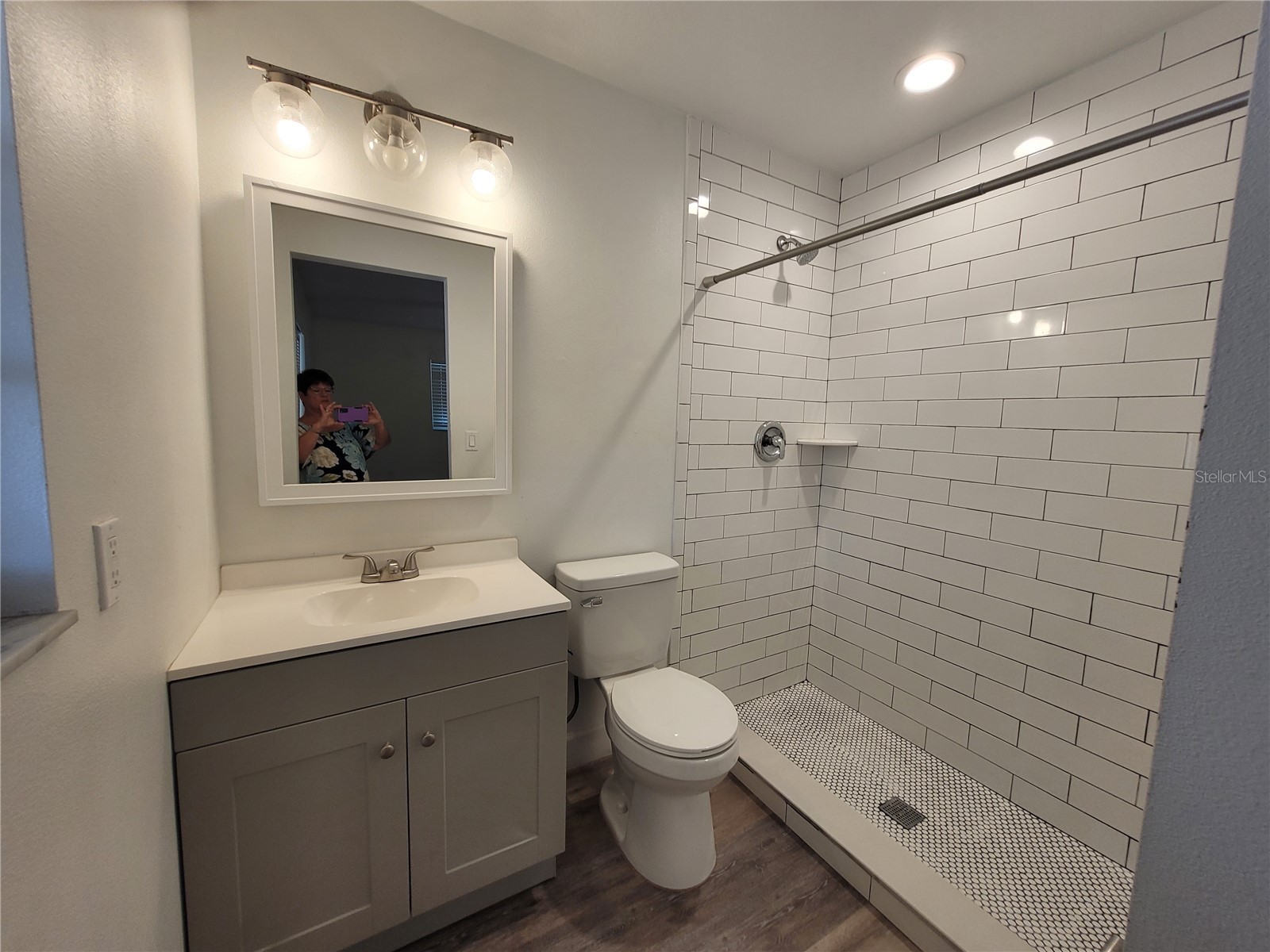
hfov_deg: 106.2
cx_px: 635
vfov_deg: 89.9
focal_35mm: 13
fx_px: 477
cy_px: 476
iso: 80
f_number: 2.2
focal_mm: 1.74
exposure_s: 1/60
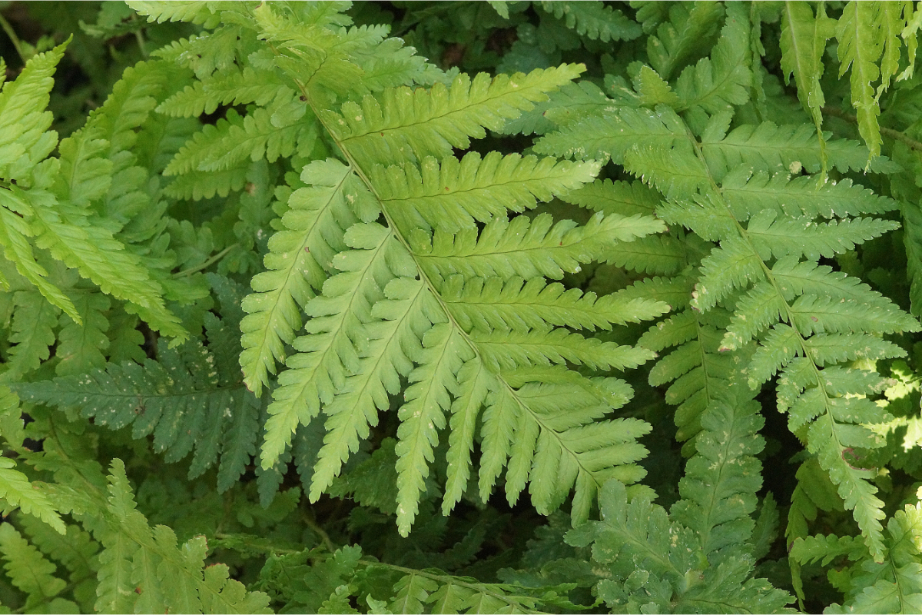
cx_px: 461
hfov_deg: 13.7
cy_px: 308
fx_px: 3841
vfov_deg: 9.1
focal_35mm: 150
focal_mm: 100
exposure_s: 1/160
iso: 3200
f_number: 13
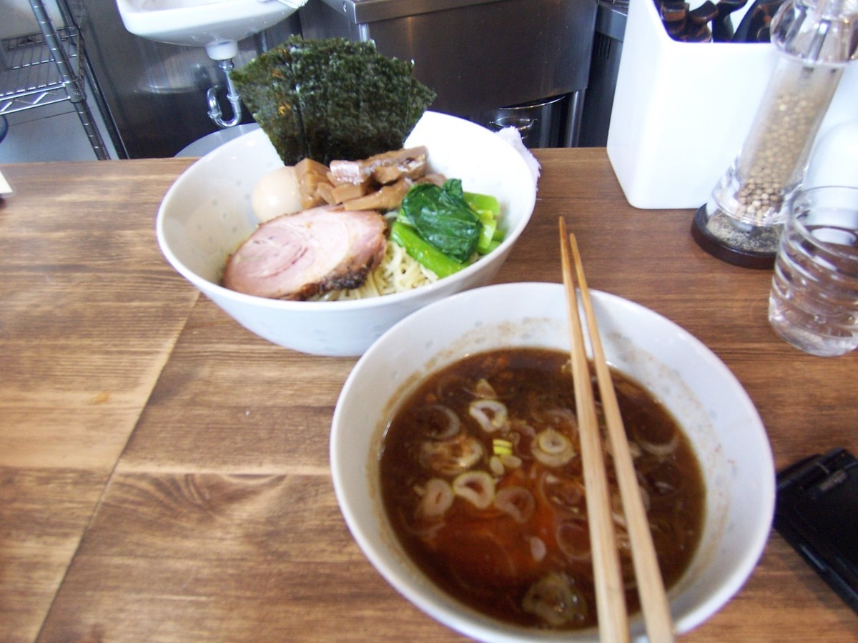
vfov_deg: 58.9
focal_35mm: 23
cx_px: 429
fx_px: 570
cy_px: 322
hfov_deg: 73.9
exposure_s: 1/30
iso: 125
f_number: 2.8
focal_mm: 3.8
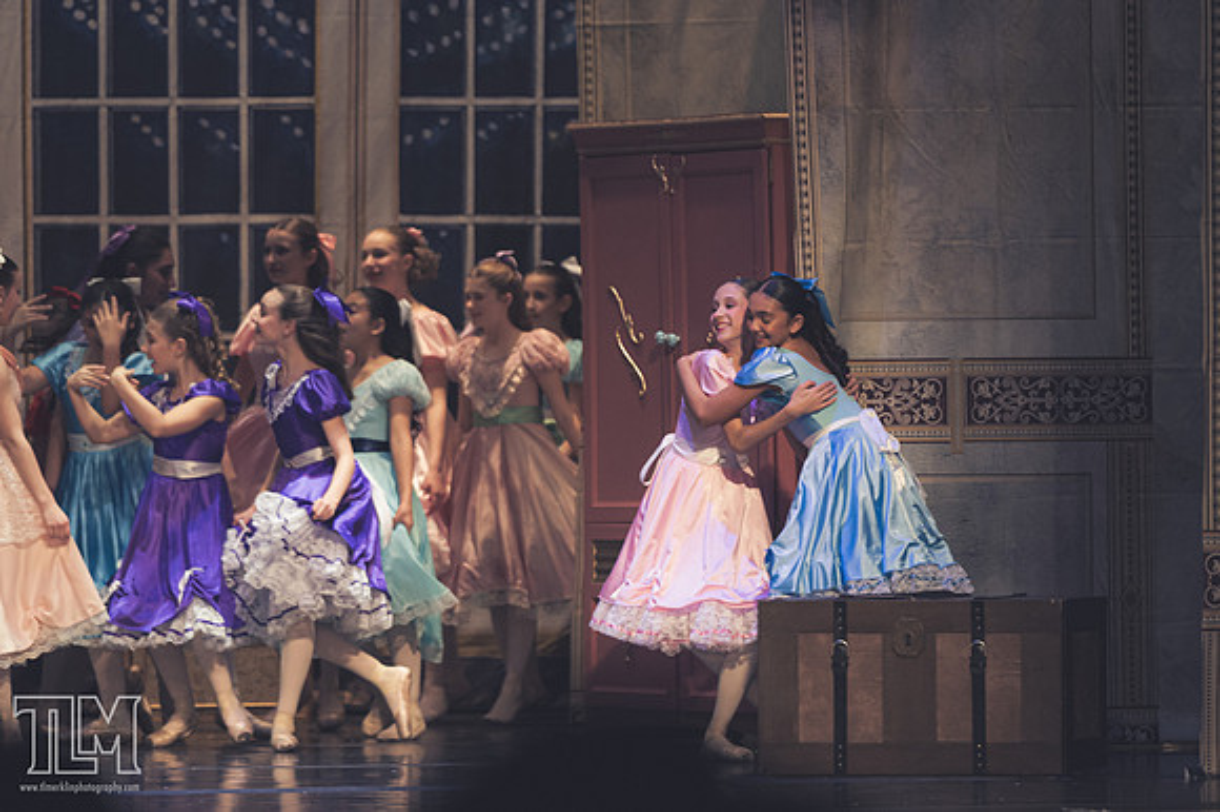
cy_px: 406
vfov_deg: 4.6
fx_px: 10160
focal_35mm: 300
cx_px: 610
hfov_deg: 6.9
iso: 720
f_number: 2.8
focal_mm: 200
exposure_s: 1/320
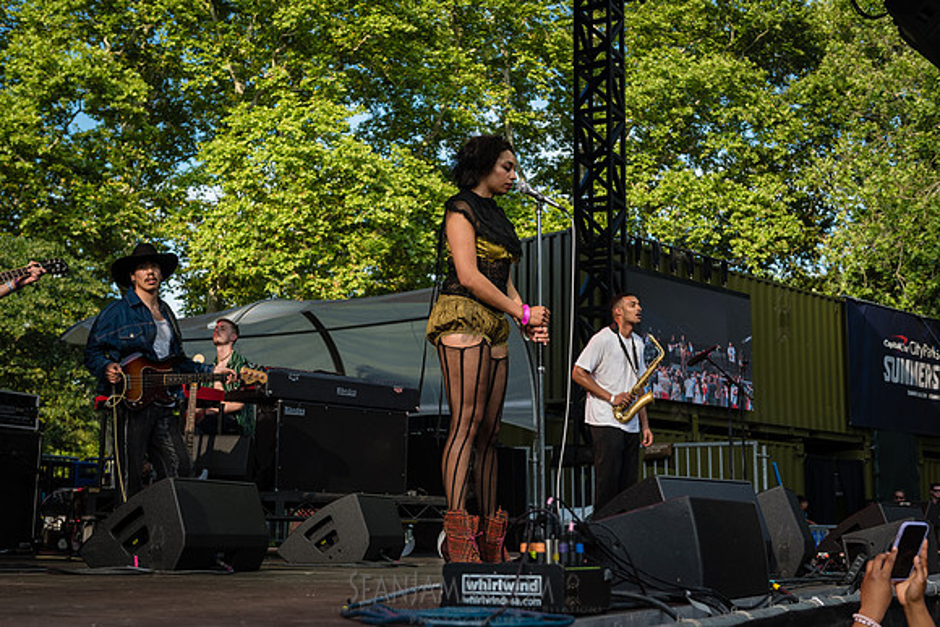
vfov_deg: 26.9
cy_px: 314
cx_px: 458
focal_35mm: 50
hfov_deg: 39.5
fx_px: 1310
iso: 500
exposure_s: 1/800
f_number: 4.5
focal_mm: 48
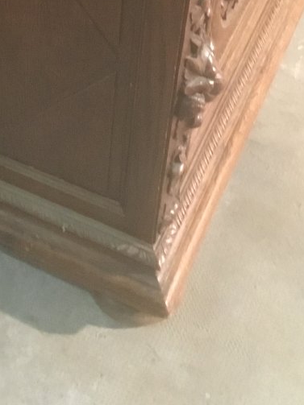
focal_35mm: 74
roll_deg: -0.7
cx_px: 40
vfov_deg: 25.2
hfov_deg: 19.6
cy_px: 12
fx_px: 867
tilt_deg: -43.5
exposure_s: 1/17
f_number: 2.4
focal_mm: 3.3
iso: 500
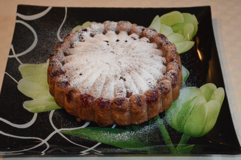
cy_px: 80
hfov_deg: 26.0
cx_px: 120
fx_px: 522
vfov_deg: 17.5
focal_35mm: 78
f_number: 5.6
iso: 2500
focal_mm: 52
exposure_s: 1/60
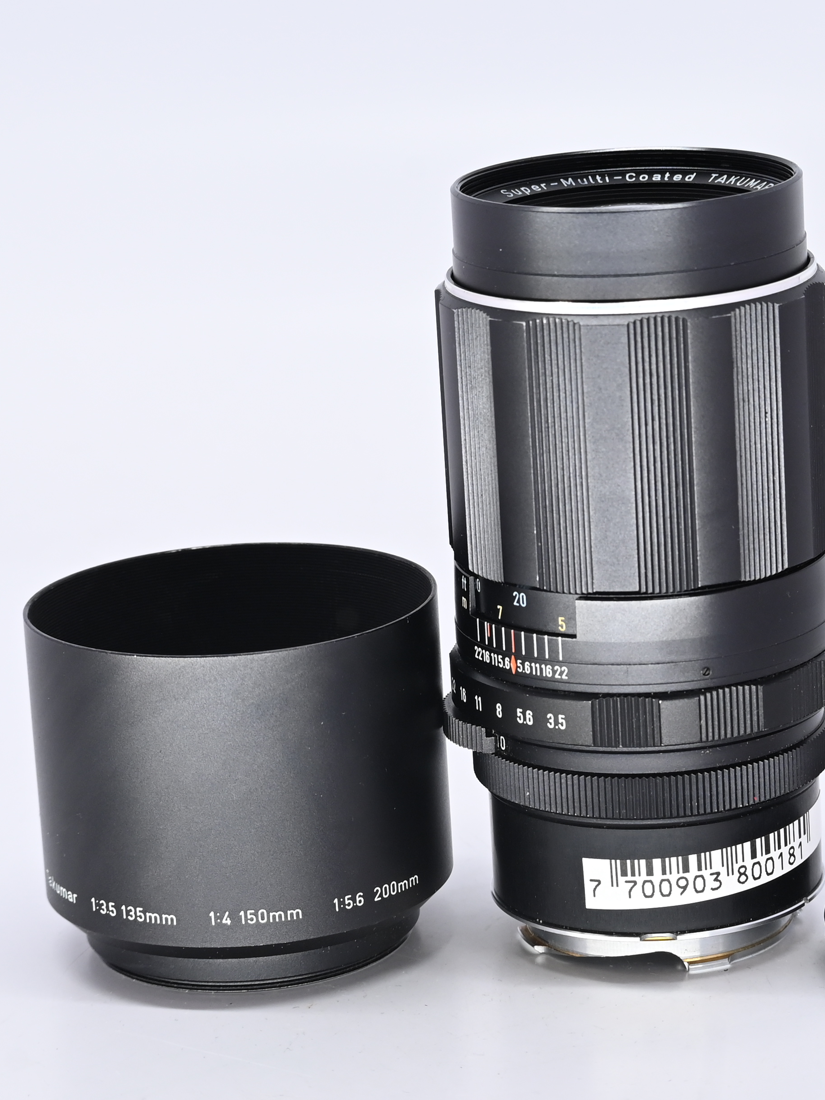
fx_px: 3686
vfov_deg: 17.0
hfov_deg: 12.7
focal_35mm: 116
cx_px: 591
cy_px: 576
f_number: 9
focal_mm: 50
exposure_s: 1/160
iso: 500
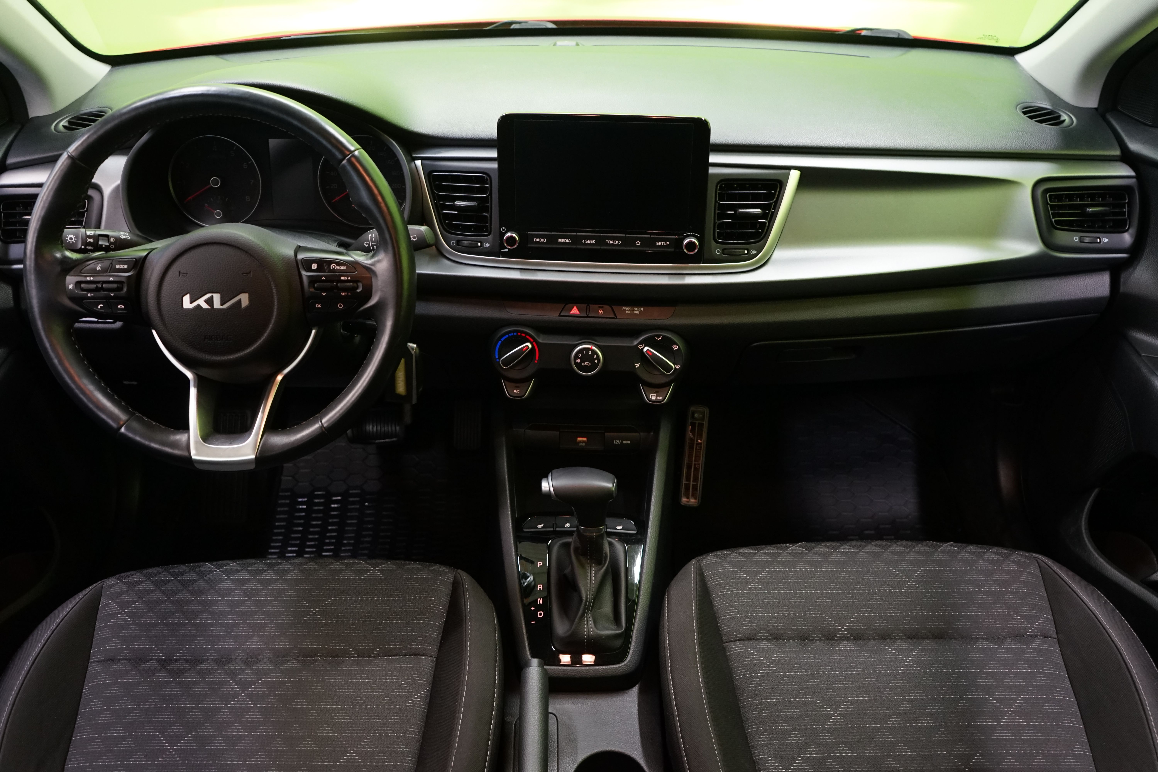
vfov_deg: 45.0
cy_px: 386
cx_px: 579
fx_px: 933
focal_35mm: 29
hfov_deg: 63.7
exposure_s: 1/20
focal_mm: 29
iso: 2000
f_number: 5
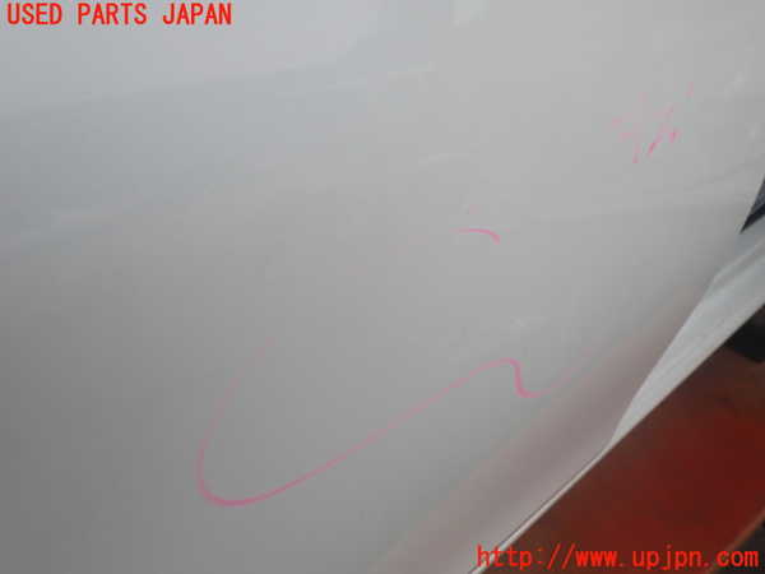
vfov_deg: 46.8
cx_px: 382
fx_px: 663
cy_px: 287
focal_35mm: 30
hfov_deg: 60.0
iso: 100
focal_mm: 5.4
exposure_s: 1/320
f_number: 3.2
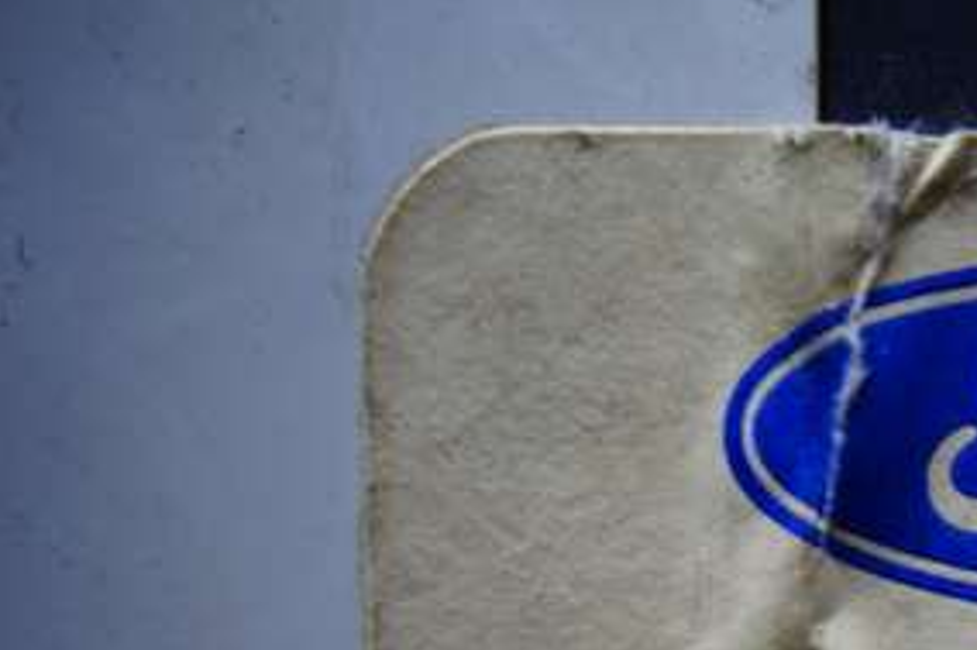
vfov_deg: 15.8
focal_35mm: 81
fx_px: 2197
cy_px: 882
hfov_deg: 22.4
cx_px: 1269
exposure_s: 1/100
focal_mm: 10.4
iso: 125
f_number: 3.5
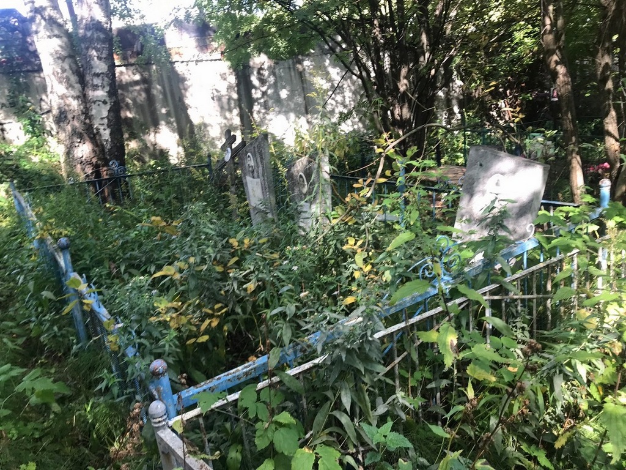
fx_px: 506
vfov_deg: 49.7
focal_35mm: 28
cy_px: 235
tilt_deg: -17.1
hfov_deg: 63.4
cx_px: 313
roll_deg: +9.6
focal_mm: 3.99
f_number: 1.8
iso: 25
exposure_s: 1/100
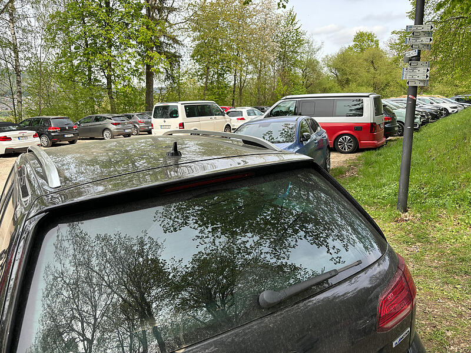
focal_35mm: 26
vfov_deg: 53.1
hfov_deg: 67.3
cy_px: 176
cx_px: 236
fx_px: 354
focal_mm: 5.96
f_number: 1.6
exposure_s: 1/722
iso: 50
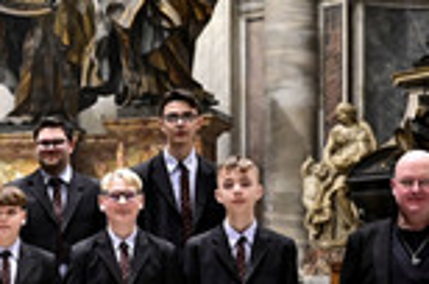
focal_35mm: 92
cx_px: -77
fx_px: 1100
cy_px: 284
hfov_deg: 20.7
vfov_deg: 14.5
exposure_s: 1/200
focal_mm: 31.5
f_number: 3.2
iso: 5000
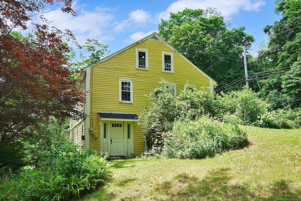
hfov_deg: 60.3
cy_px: 100
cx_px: 150
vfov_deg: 42.3
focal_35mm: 31
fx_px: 259
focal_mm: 31
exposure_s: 1/100
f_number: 9
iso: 100
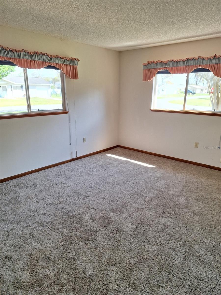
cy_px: 148
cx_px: 110
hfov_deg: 58.9
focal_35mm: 23
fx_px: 196
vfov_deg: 73.9
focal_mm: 5.54
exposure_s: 1/120
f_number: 1.8
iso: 40
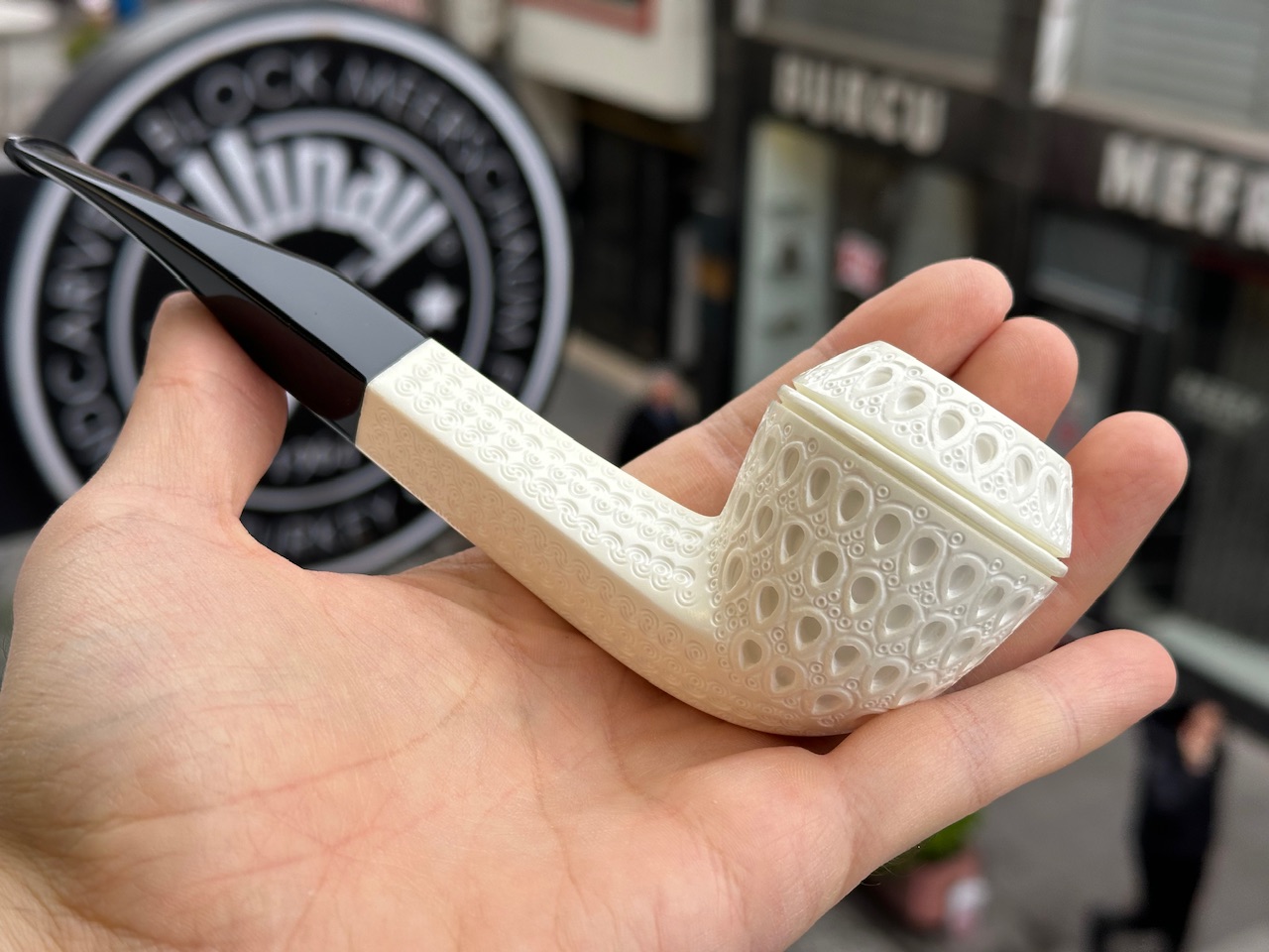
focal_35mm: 48
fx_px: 1760
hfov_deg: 39.7
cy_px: 476
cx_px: 634
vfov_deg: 30.3
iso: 64
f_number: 1.78
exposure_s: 1/431
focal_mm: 6.86
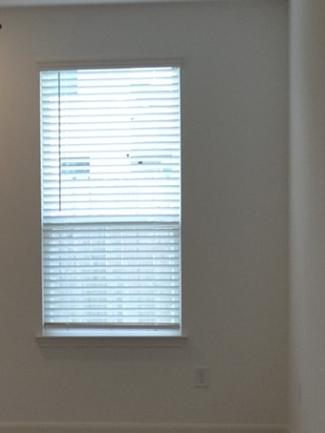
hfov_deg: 10.3
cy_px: 273
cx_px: -186
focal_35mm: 138
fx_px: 1729
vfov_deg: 14.3
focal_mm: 20
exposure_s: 1/80
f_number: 4.5
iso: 400
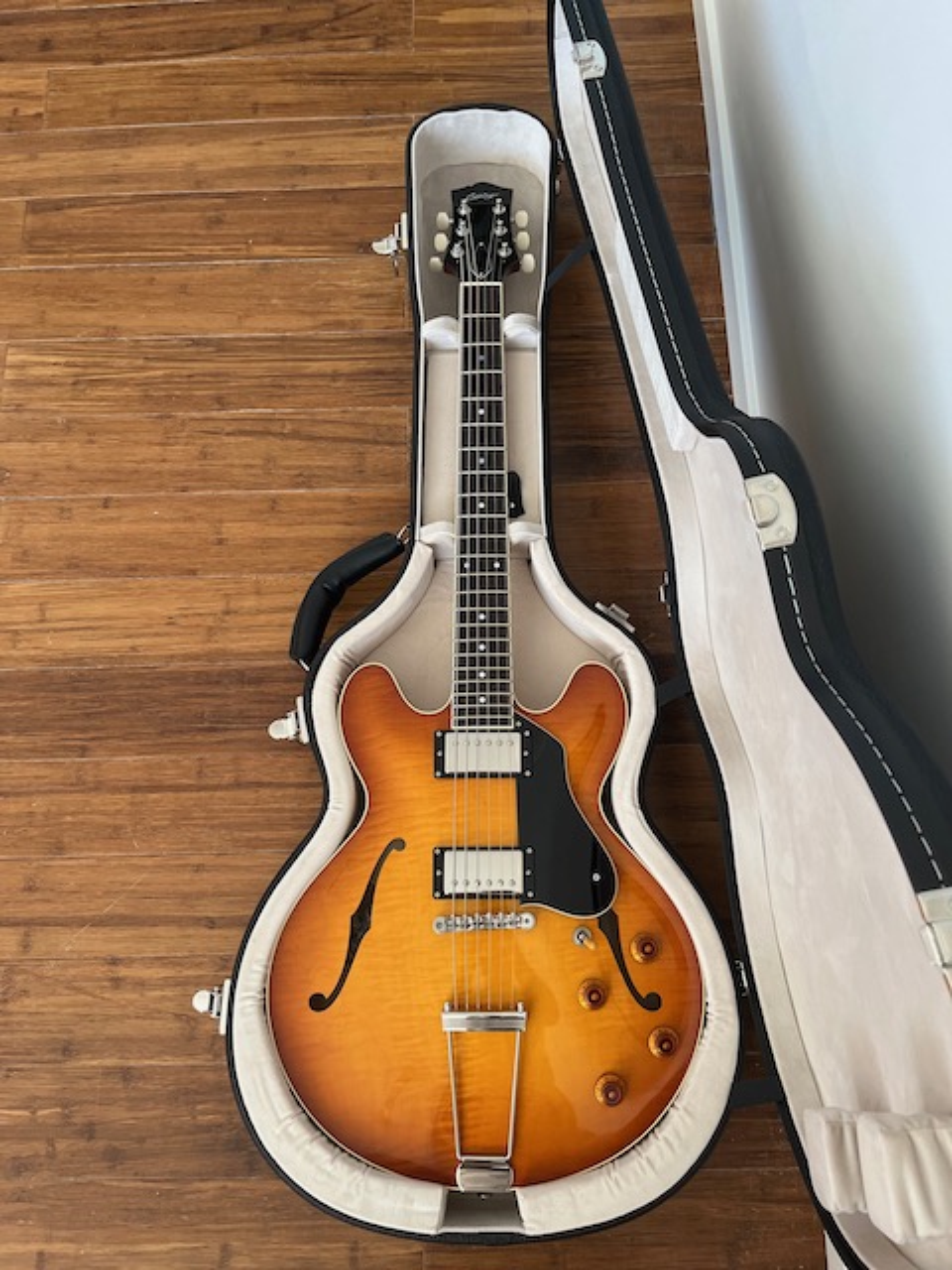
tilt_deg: -75.4
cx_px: 476
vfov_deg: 67.3
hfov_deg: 53.1
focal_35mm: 26
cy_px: 635
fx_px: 953
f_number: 1.6
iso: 125
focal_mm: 5.1
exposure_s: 1/85
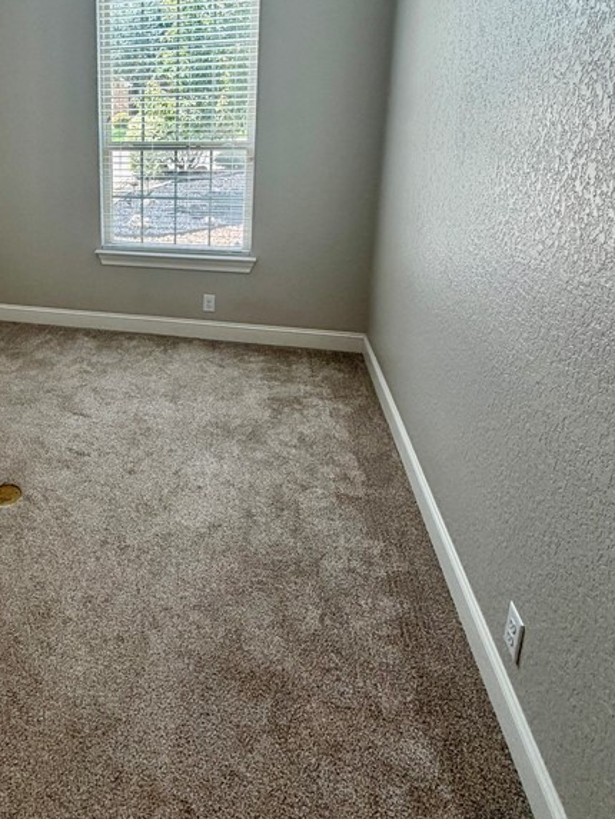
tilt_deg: -13.5
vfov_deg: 66.6
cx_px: 80
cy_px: 244
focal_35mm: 25
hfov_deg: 49.8
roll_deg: +2.7
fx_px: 592
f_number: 2.2
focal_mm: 2.22
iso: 125
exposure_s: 1/120
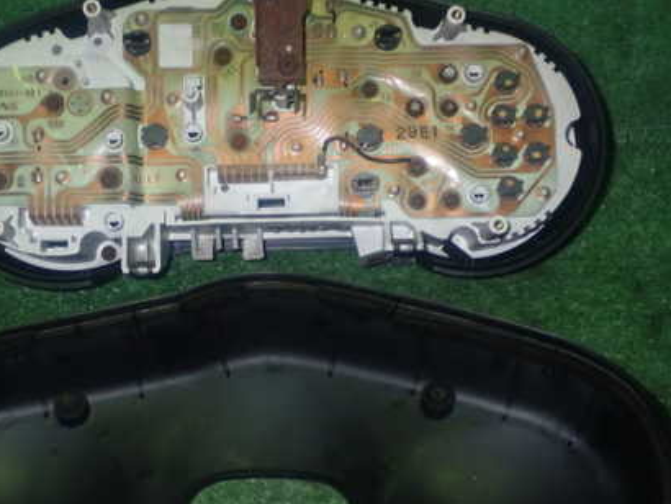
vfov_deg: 24.4
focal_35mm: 60
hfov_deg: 32.1
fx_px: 1164
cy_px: 275
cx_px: 273
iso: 800
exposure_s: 1/40
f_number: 8
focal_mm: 7.31
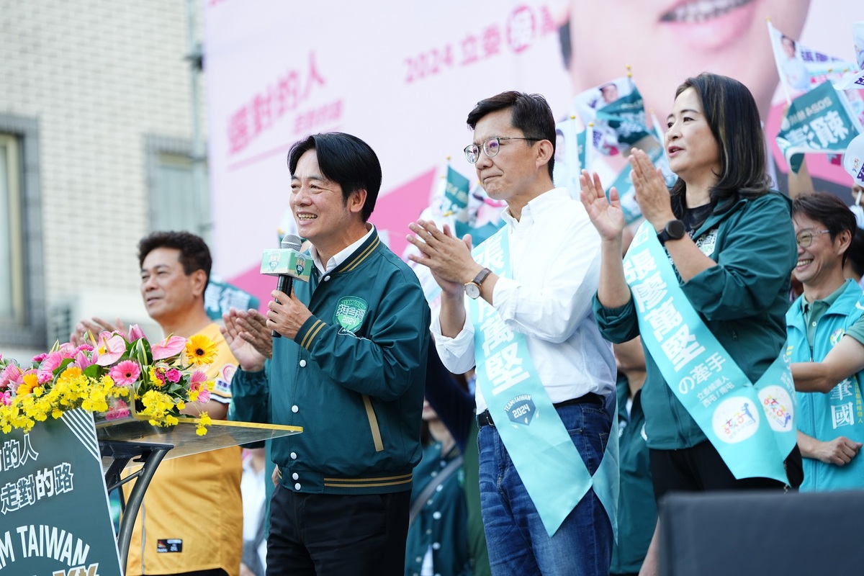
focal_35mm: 142
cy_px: 288
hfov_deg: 14.4
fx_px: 3408
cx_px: 432
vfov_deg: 9.7
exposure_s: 1/320
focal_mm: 142
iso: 250
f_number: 2.8
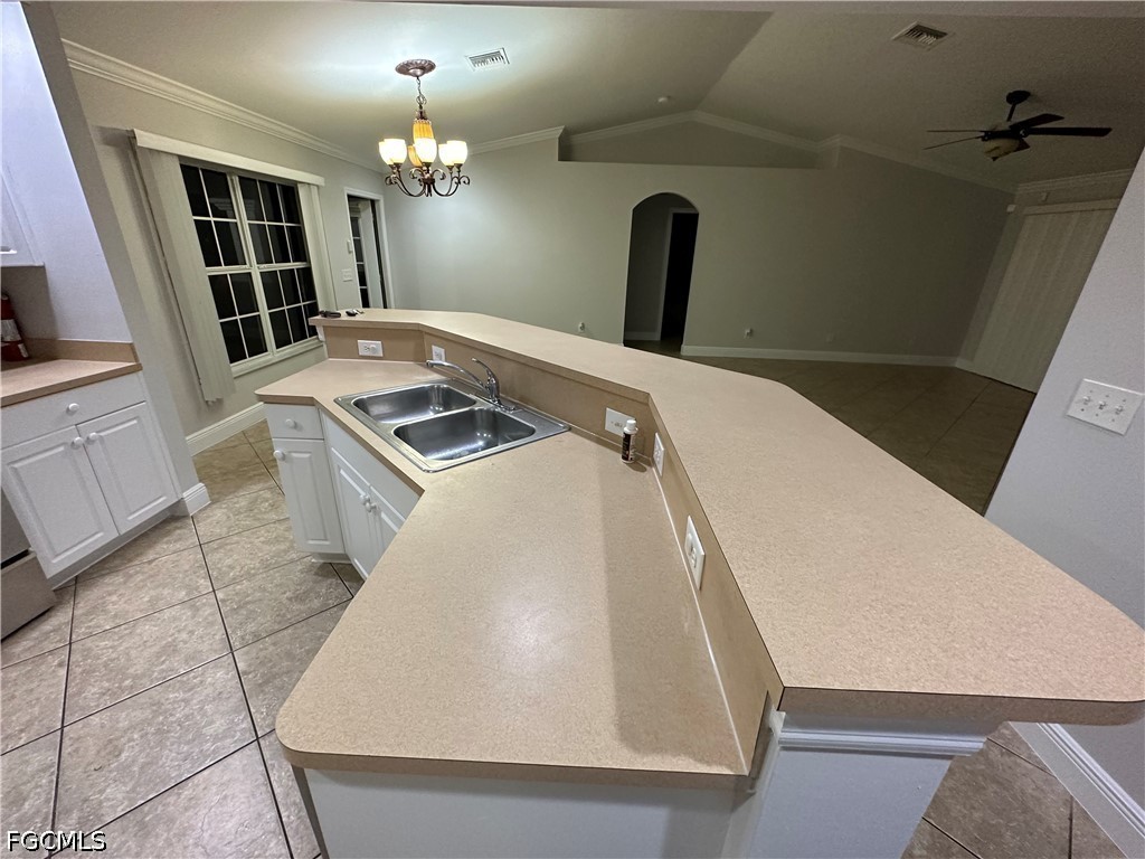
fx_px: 463
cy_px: 430
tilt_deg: -22.9
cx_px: 572
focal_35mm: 14
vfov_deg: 85.7
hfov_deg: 102.1
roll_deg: -2.6
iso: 400
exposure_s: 1/60
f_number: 2.2
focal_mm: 2.22
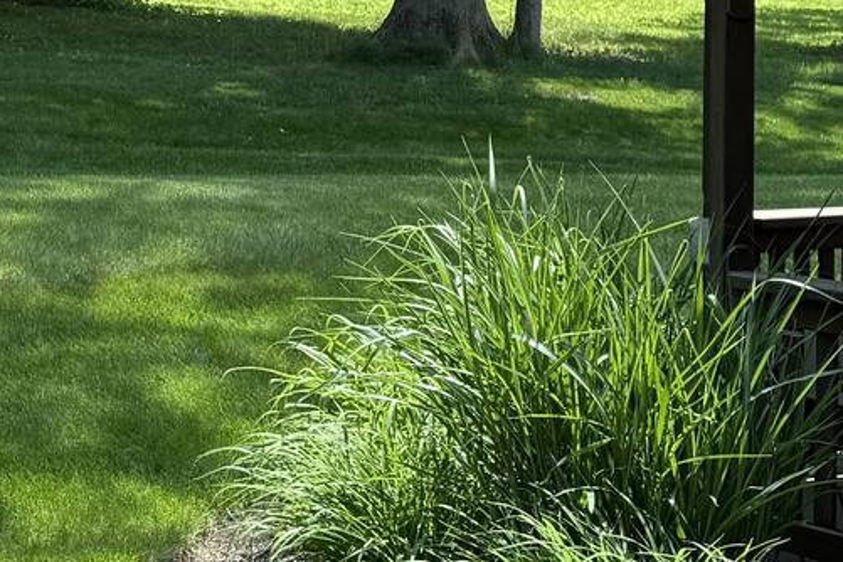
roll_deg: -0.3
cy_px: -3
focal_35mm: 102
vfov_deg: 13.2
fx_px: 2388
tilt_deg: -0.4
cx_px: -82
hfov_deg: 19.2
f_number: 1.78
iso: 80
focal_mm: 6.76
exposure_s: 1/580
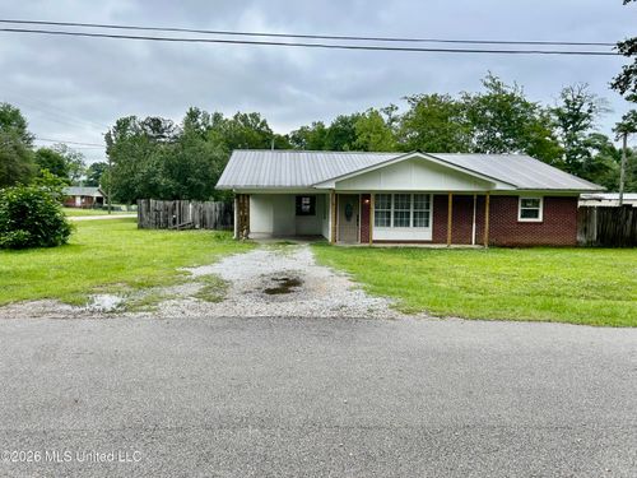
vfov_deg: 53.1
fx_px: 478
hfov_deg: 67.3
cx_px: 318
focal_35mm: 26
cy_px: 239
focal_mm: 5.7
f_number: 1.5
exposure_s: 1/1751
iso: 50
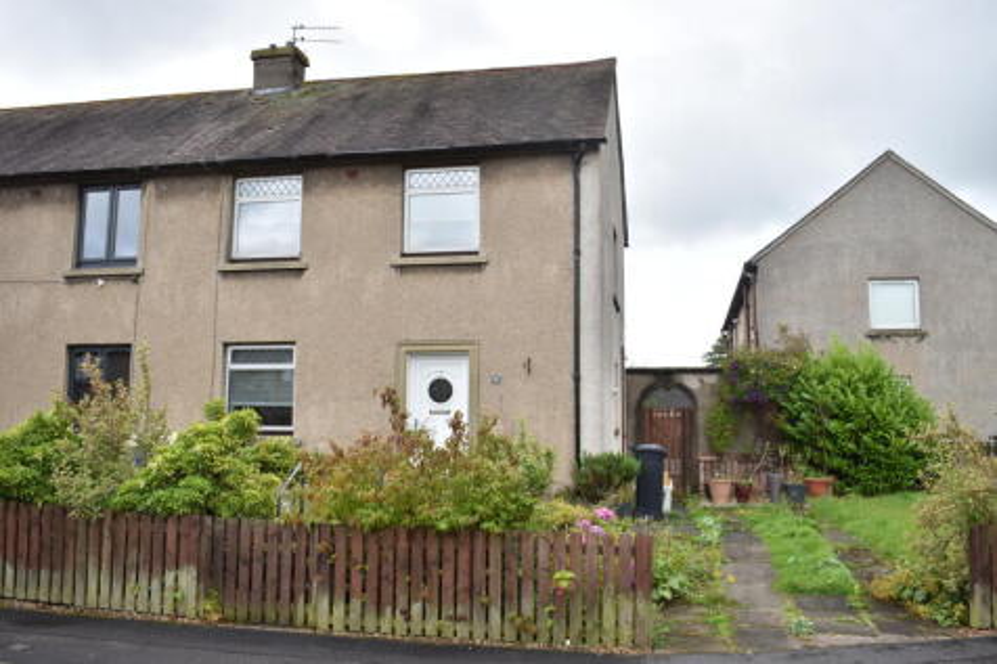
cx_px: 498
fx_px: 914
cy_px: 332
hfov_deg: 57.2
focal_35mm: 33
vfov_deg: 39.9
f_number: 5
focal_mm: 22
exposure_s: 1/250
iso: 100
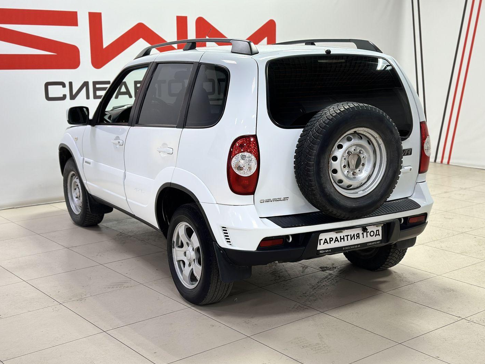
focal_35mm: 49
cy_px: 184
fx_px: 686
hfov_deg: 38.9
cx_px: 240
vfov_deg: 29.7
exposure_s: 1/100
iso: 100
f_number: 1.78
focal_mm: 6.86
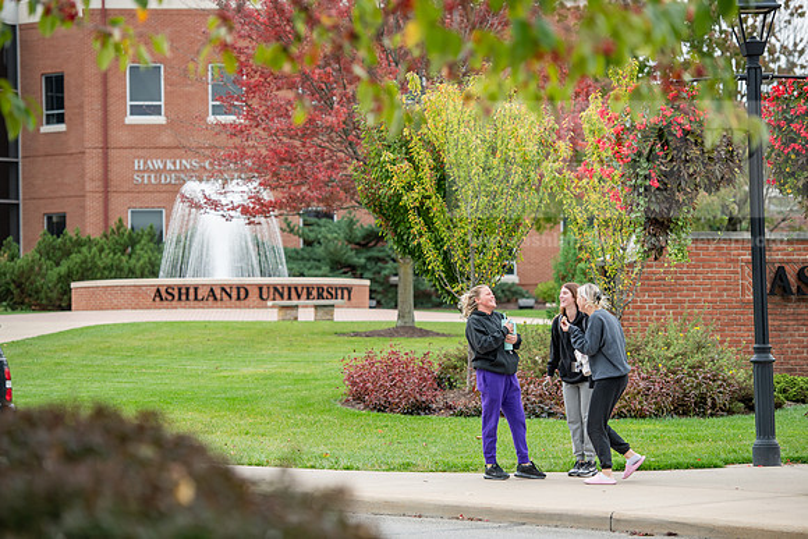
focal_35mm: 125
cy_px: 270
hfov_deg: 16.4
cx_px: 404
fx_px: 2806
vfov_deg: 11.0
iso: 320
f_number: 3.5
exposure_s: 1/400
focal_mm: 125
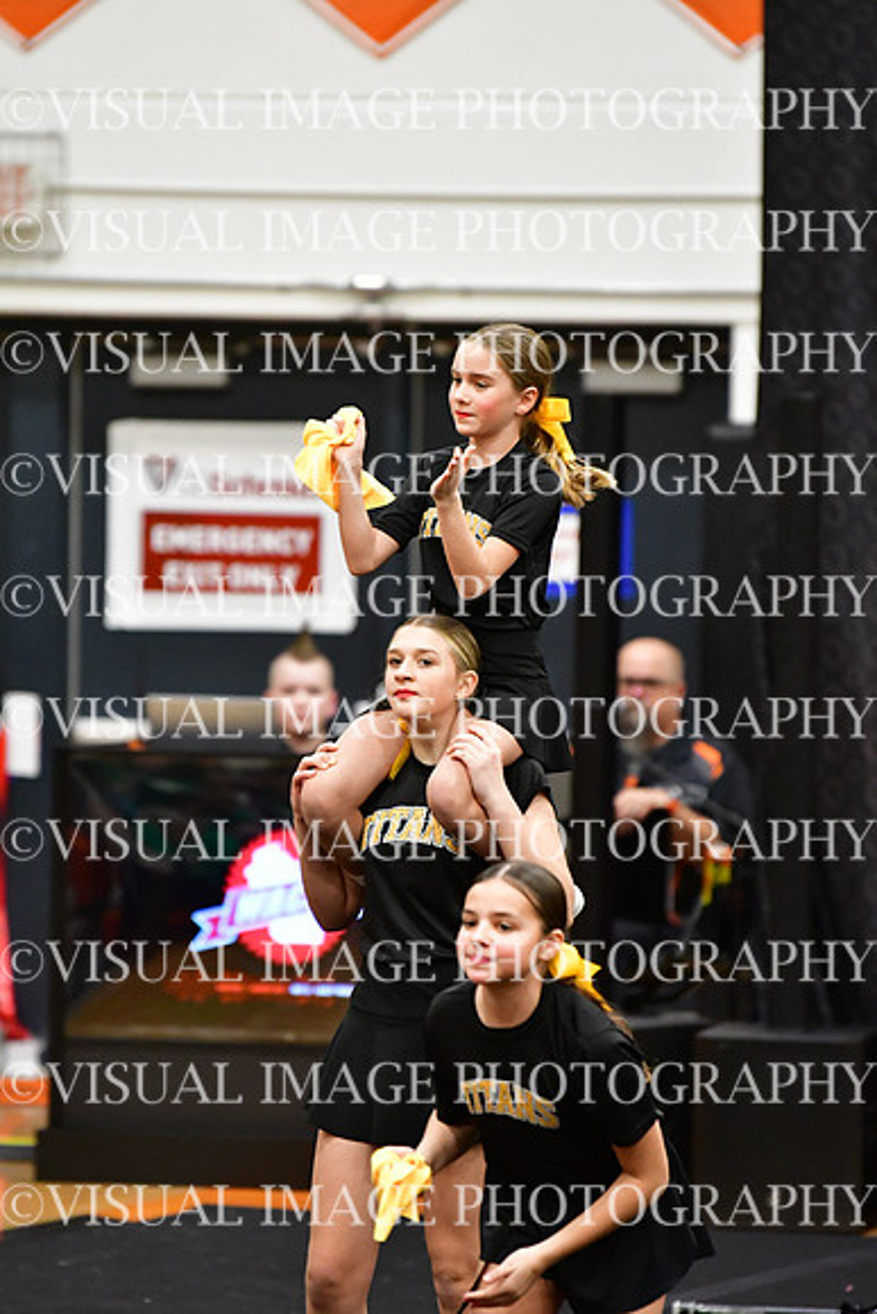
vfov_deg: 6.9
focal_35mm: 300
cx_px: 438
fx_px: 10955
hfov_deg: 4.6
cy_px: 657
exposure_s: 1/500
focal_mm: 200
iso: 5000
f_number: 3.2
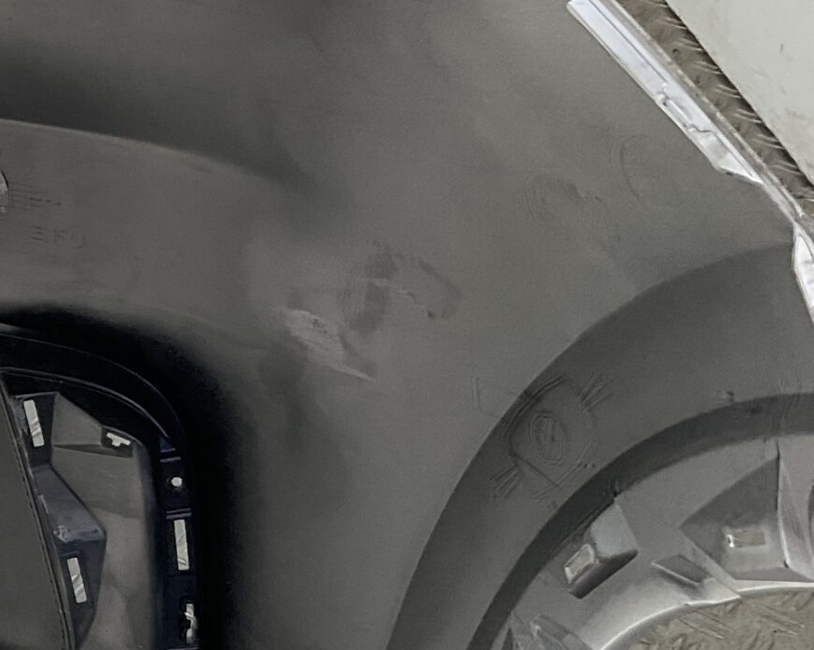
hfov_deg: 20.8
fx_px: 1999
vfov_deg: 18.5
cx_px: -260
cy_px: 375
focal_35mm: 83
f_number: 1.8
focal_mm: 3
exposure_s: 1/428
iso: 16
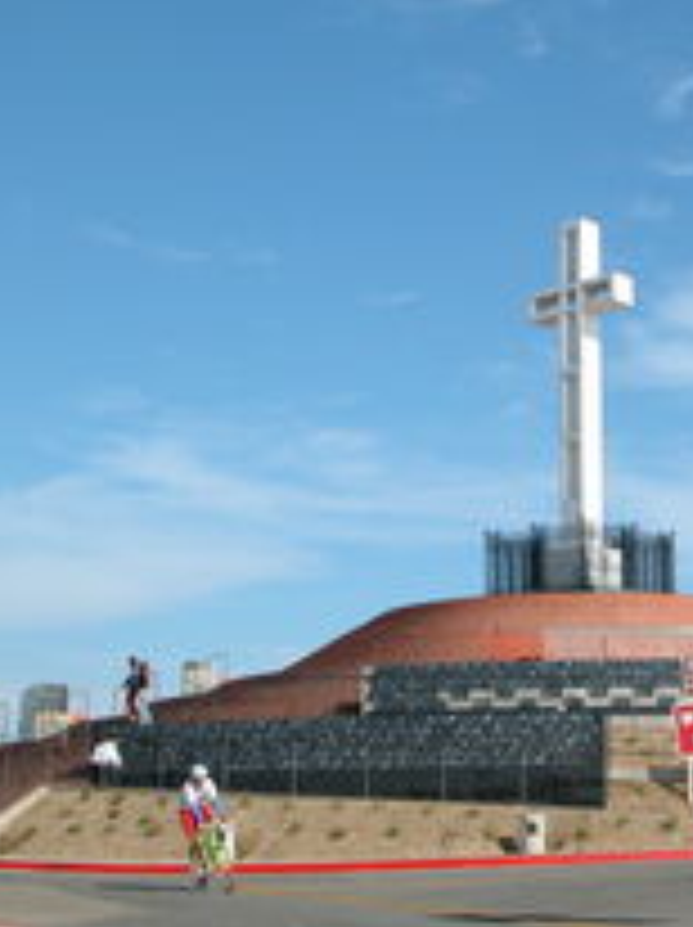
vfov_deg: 28.6
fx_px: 1819
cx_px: 536
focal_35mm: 68
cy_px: 418
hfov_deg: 21.4
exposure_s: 1/432
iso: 100
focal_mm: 9.2
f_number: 6.3
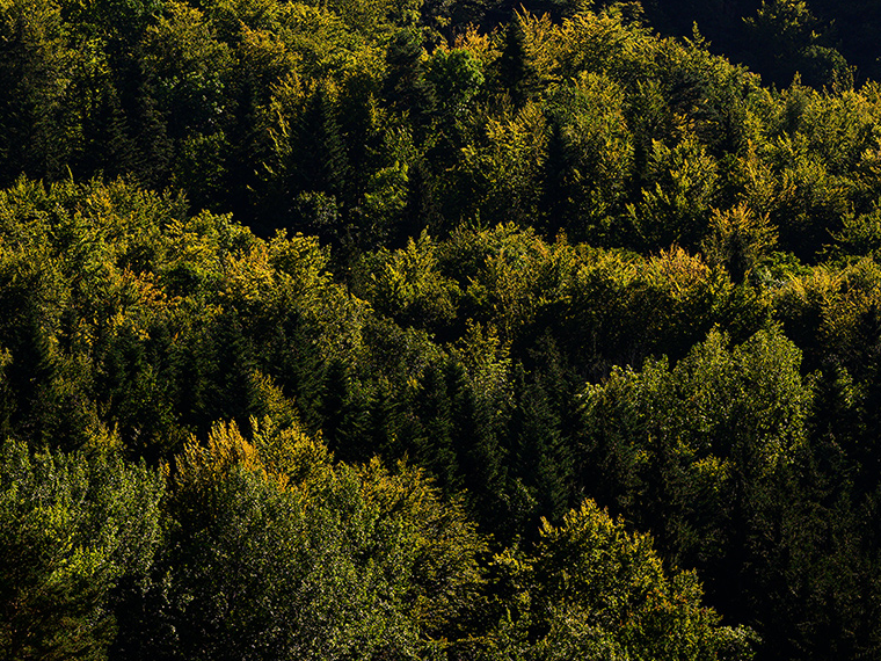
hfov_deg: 9.6
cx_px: 235
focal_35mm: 205
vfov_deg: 7.2
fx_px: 5217
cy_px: 310
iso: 400
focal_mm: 135
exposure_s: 1/800
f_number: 8
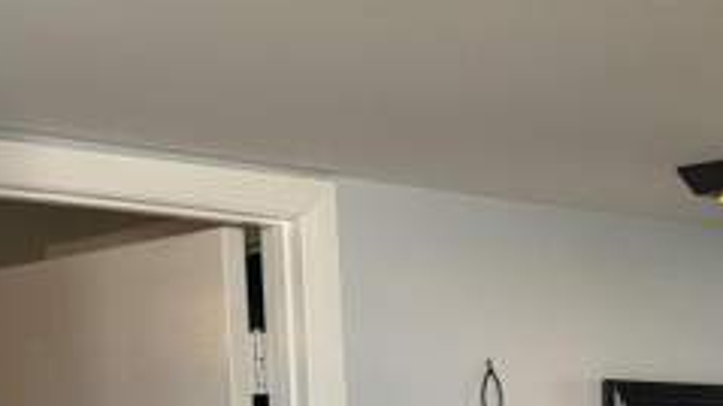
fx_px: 1820
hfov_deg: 22.1
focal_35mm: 95
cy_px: 709
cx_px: 605
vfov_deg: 11.8
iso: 80
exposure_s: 1/120
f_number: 1.5
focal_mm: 5.7
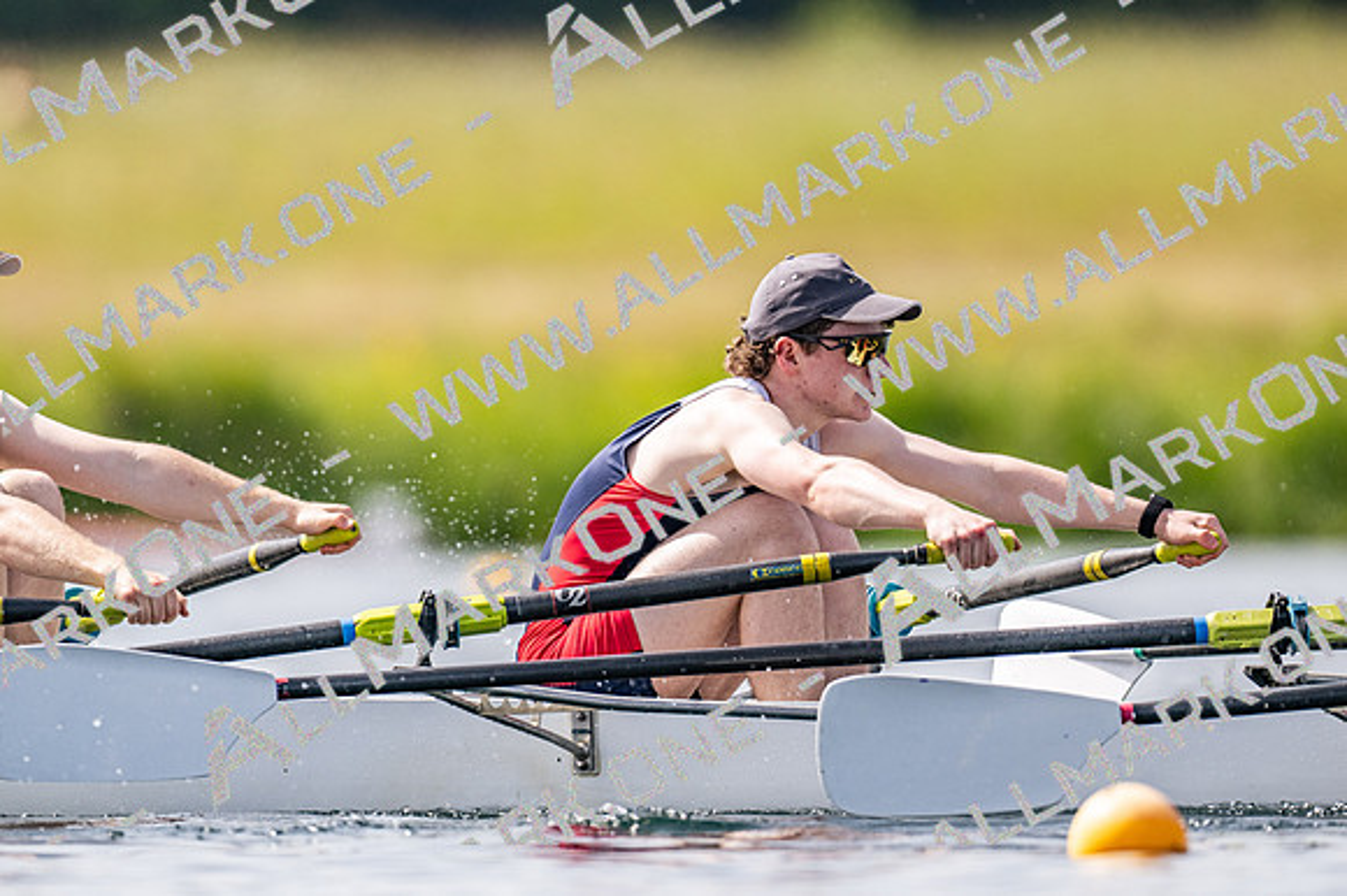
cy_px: 448
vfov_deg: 1.5
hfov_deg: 2.3
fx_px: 33655
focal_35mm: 900
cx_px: 674
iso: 200
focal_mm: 600
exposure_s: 1/2500
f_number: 4
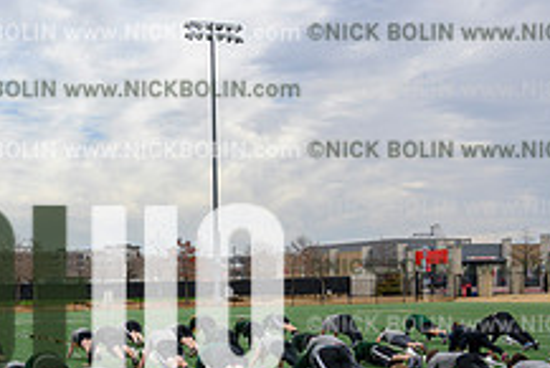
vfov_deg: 20.9
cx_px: 104
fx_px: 978
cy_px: 326
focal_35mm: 64
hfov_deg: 30.6
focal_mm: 24
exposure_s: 1/640
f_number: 4
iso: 100
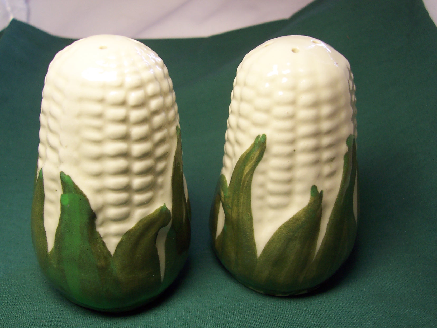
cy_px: 164
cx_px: 218
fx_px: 467
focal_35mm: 37
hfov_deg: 50.1
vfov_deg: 38.7
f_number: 2.8
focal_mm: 5.6
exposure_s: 1/60
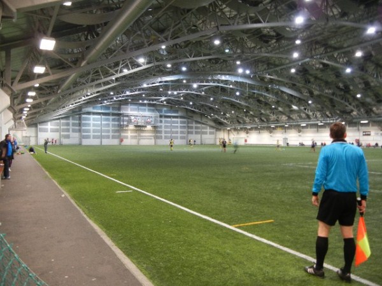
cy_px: 143
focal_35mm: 30
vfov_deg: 46.8
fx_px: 331
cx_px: 191
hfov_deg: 60.0
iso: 200
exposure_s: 1/4.9
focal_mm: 5.4
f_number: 3.5
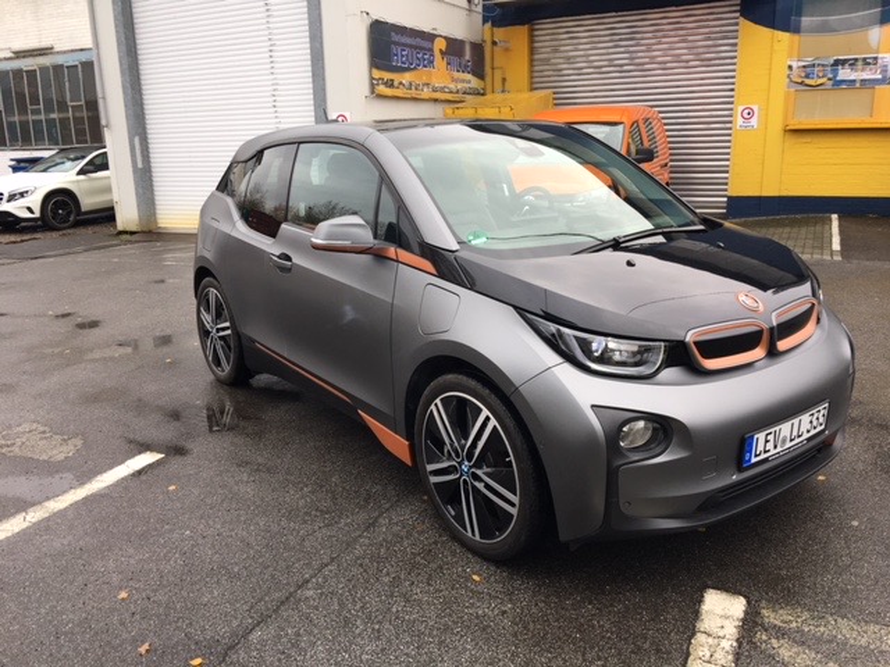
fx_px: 746
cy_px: 334
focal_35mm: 29
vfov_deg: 48.2
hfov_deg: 61.7
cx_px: 445
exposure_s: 1/100
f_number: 2.2
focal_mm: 4.15
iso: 40
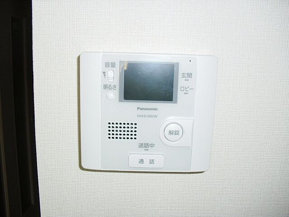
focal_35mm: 36
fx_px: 301
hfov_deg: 51.4
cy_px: 108
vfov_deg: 39.7
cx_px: 144
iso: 100
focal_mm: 6.3
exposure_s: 1/100
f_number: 3.1
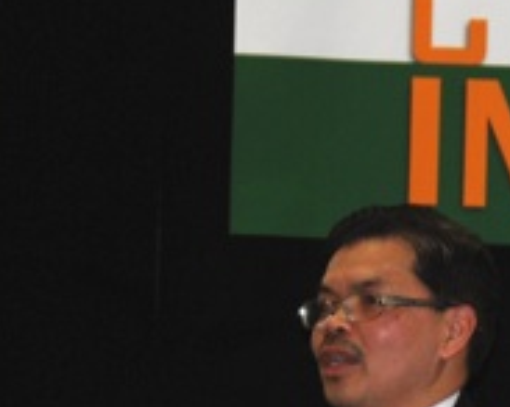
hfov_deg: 6.7
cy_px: 386
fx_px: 4327
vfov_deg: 5.4
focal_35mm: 287
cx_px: 672
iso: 200
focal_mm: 62
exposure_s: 1/60
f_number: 5
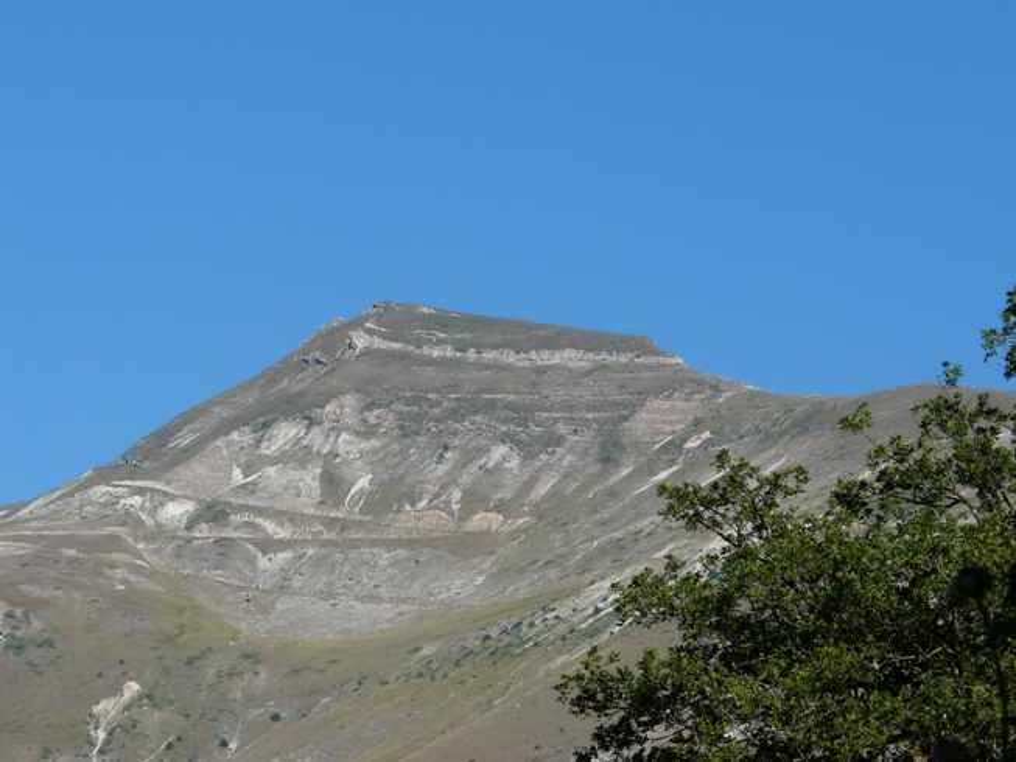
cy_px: 381
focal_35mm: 214
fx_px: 6282
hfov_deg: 9.2
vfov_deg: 6.9
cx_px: 508
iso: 100
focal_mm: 35.2
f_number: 6.3
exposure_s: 1/500
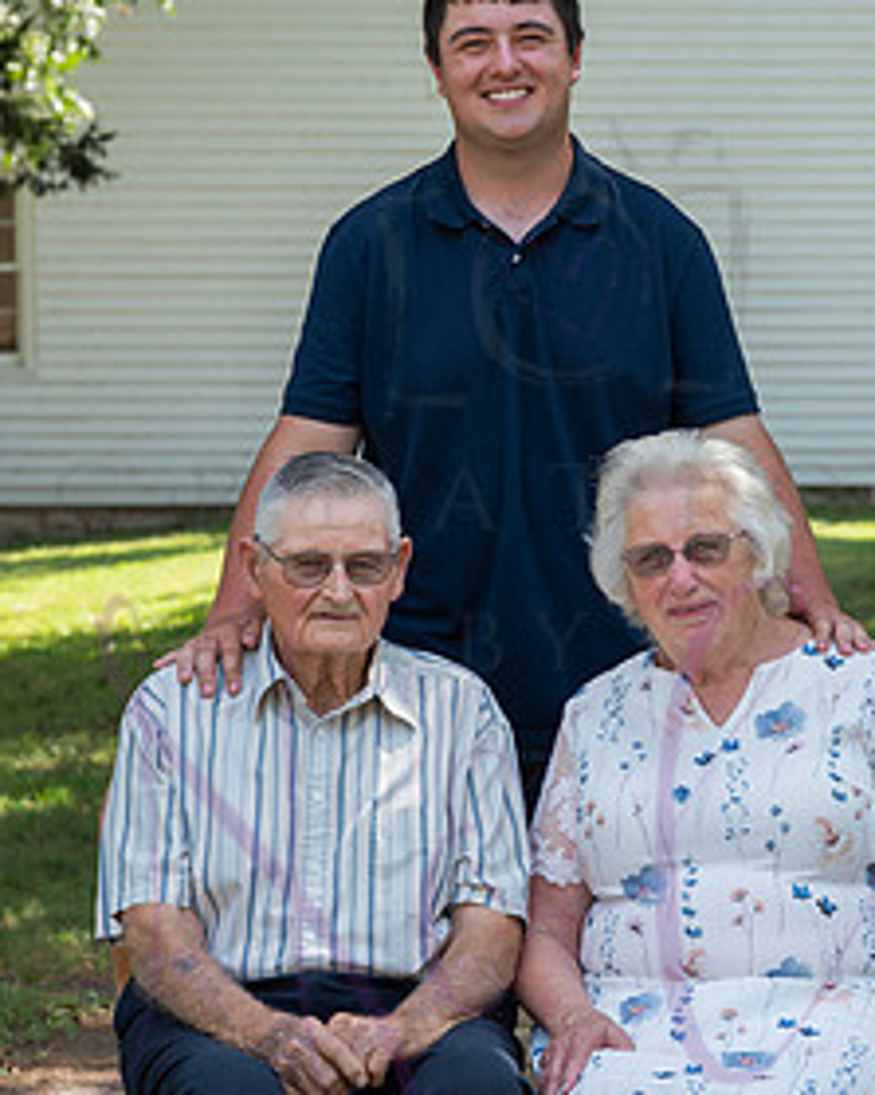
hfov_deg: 9.7
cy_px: 636
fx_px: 5150
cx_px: 577
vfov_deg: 12.1
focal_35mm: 159
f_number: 8
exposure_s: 1/160
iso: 400
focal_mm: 105
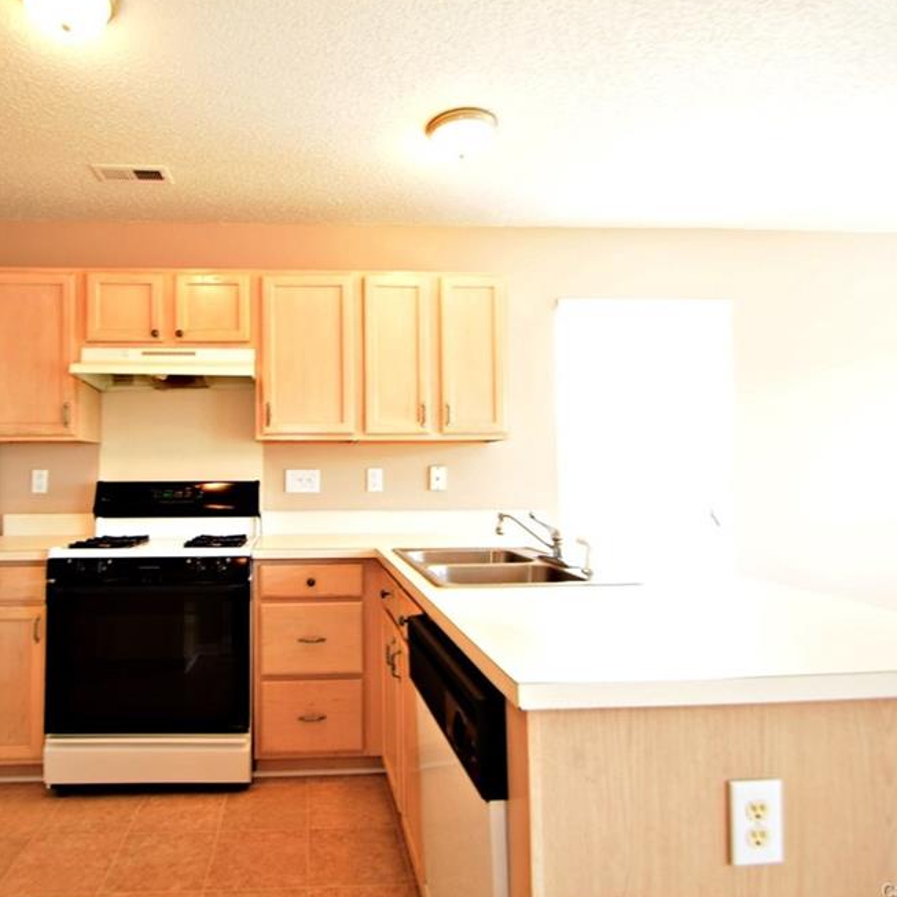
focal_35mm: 20
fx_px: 586
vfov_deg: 74.8
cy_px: 433
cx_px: 327
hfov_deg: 73.3
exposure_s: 1/6
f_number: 4
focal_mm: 10
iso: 100
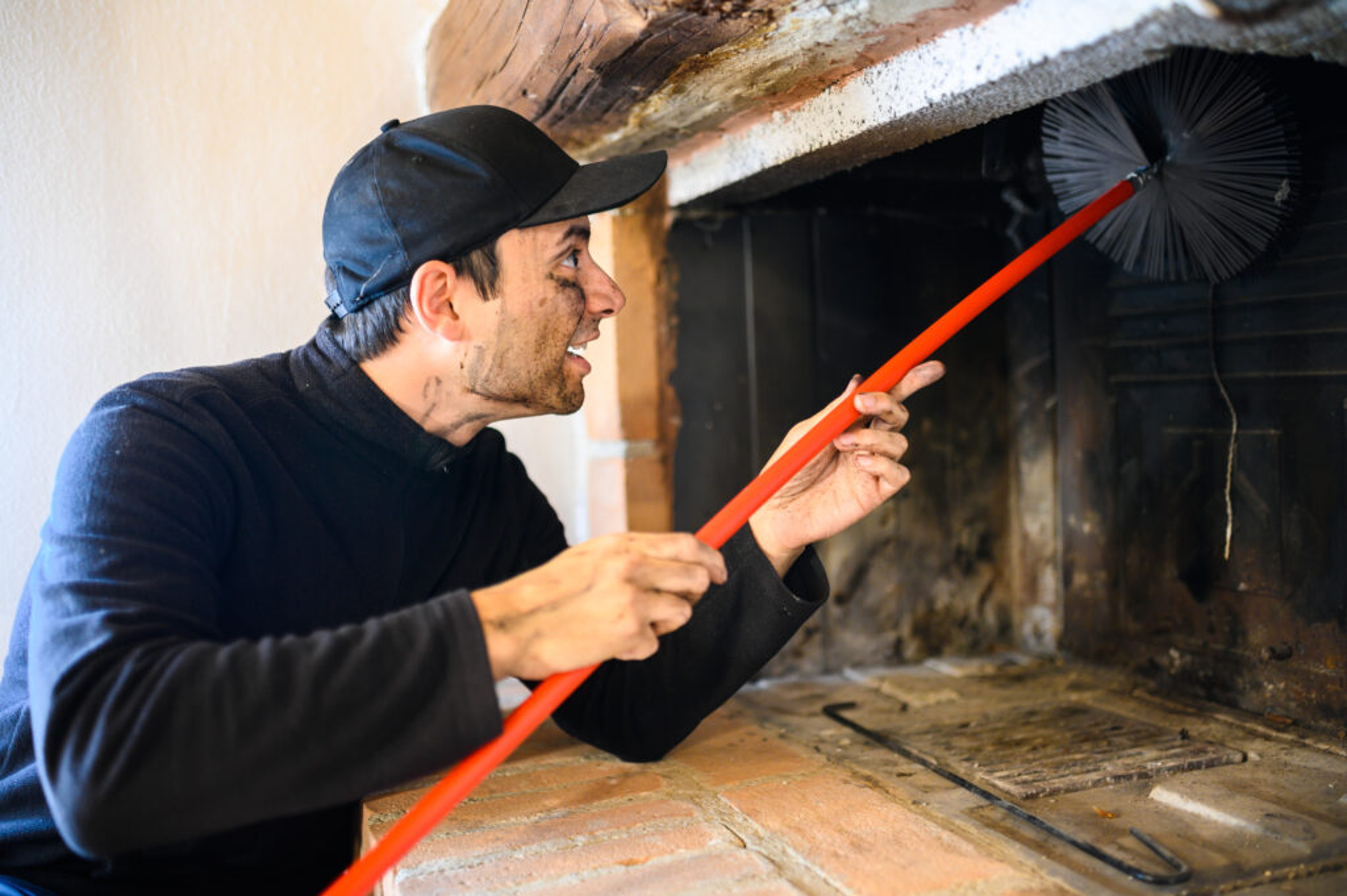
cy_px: 448
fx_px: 1308
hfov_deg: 54.5
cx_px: 674
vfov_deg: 37.8
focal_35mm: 35
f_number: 1.4
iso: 640
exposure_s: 1/20
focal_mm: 35
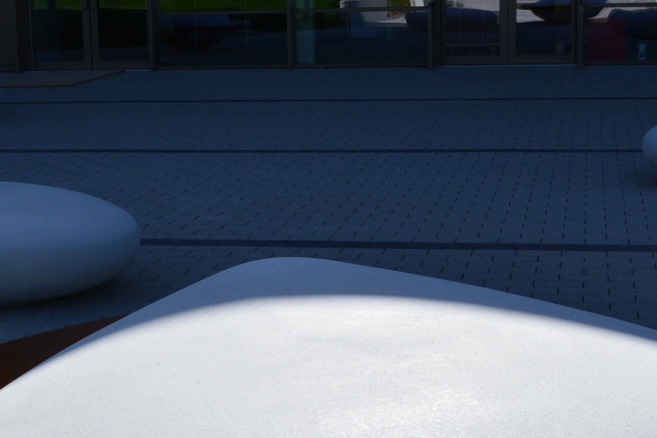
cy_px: 268
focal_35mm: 86
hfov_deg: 23.6
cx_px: 250
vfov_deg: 15.9
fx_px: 1569
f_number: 11
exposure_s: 1/500
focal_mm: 24
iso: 200
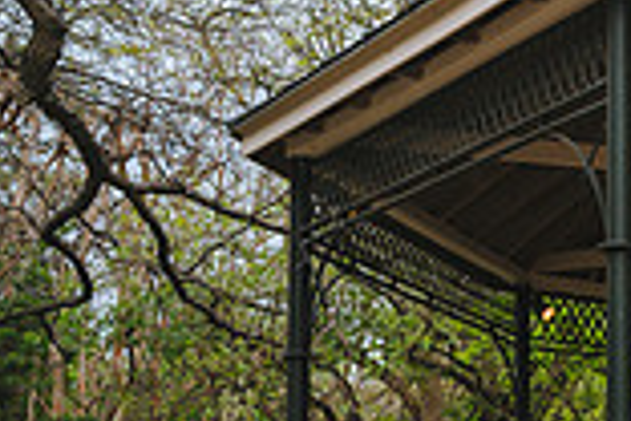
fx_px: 1560
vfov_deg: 14.9
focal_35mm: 89
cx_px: 1096
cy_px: 502
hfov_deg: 18.5
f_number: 2.8
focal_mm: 24
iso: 400
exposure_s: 1/2000
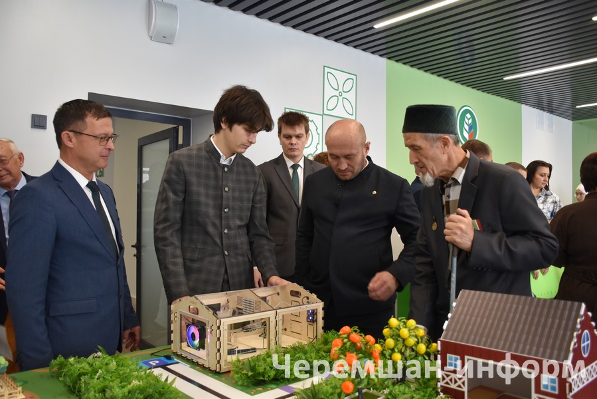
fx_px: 498
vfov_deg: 43.6
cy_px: 200
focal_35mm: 30
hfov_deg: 61.9
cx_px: 298
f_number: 3.5
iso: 800
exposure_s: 1/200
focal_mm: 20
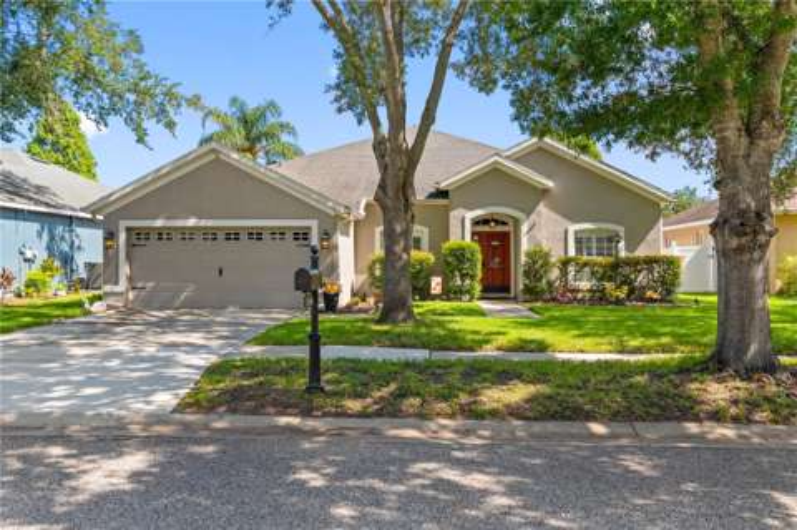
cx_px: 398
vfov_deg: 45.6
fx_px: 630
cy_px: 265
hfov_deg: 64.6
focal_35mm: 28
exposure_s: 1/80
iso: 125
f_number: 11
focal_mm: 28.5
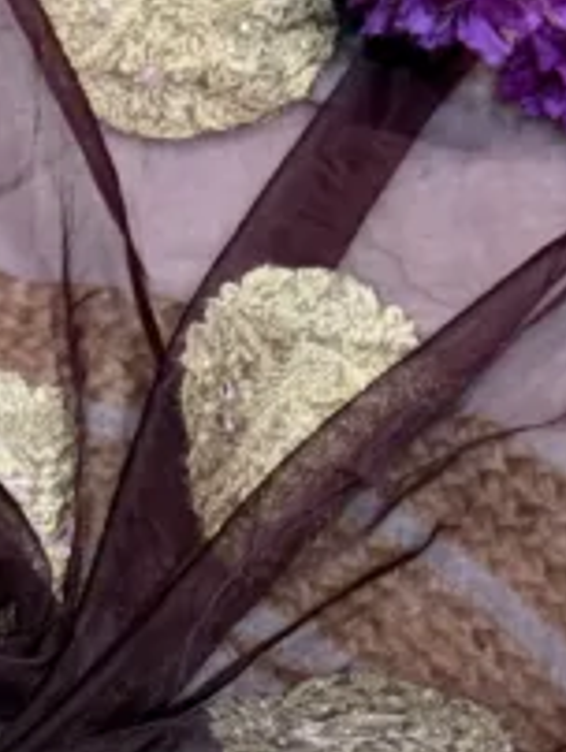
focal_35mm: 116
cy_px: 1435
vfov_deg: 14.5
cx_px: -37
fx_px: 2524
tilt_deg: -74.4
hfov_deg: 12.6
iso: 40
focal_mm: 5.96
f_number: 1.6
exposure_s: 1/100
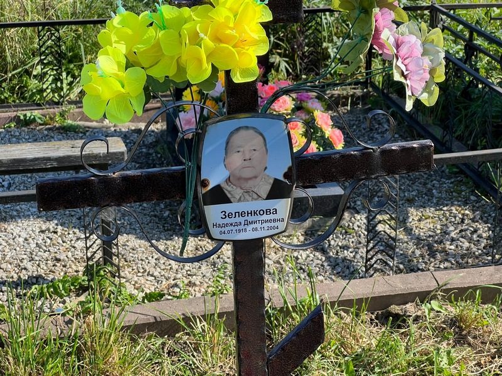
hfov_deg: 25.3
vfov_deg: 19.1
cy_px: 188
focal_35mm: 77
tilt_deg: -18.8
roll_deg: +1.1
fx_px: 1117
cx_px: 251
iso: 32
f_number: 2.8
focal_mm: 9
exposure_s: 1/285
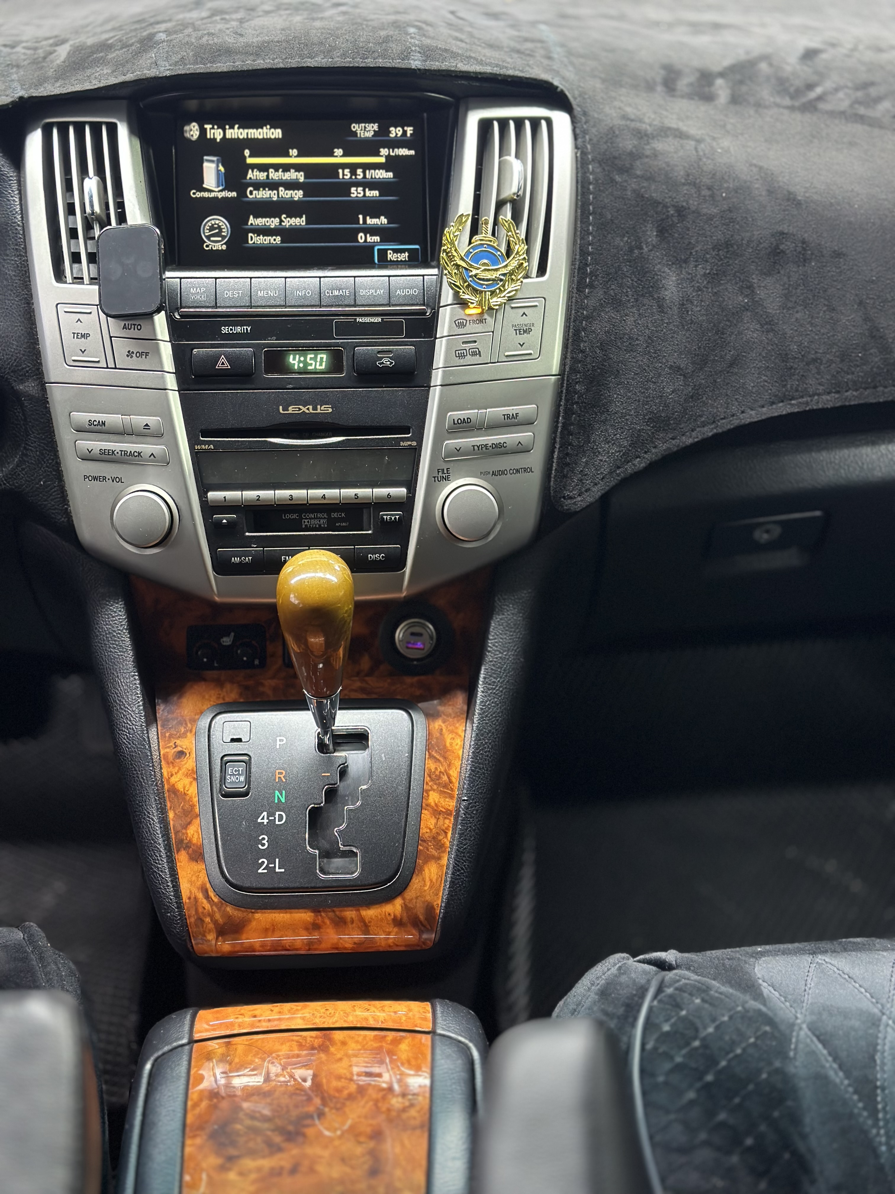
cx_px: 448
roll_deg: -0.7
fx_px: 1655
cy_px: 597
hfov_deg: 30.3
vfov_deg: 39.7
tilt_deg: -29.4
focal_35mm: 48
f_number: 1.78
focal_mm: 6.86
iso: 320
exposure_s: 1/33
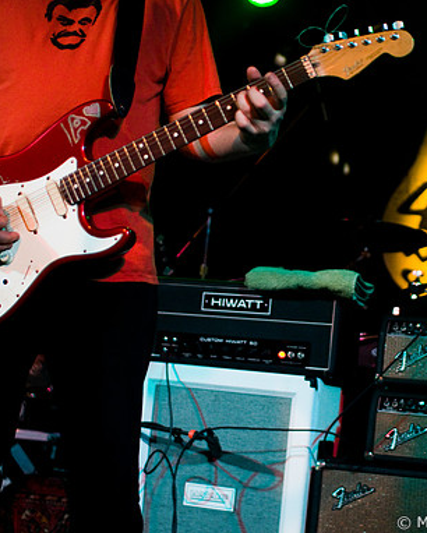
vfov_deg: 29.6
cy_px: 266
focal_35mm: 64
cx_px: 301
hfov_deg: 23.7
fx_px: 1010
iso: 1000
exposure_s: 1/50
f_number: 1.6
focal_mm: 30
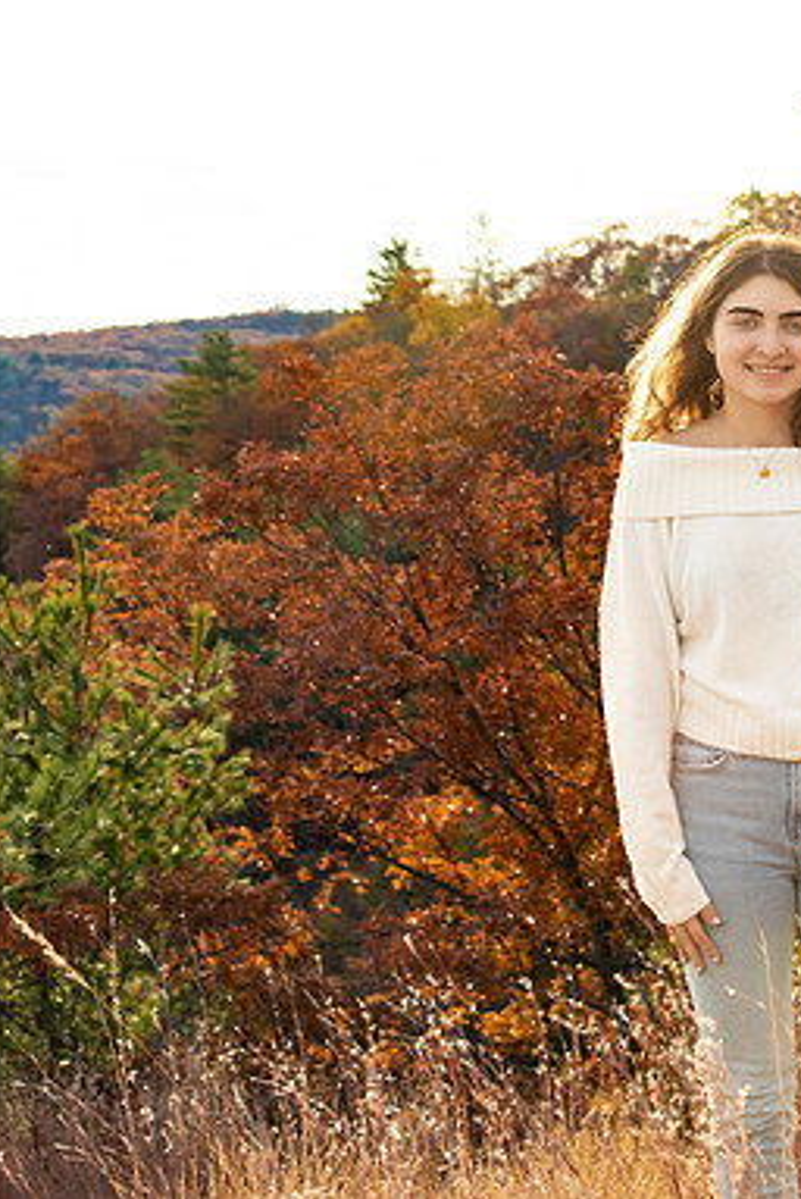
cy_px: 596
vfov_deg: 17.3
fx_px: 3931
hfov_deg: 11.6
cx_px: 598
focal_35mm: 118
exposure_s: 1/320
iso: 500
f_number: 8
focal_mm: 78
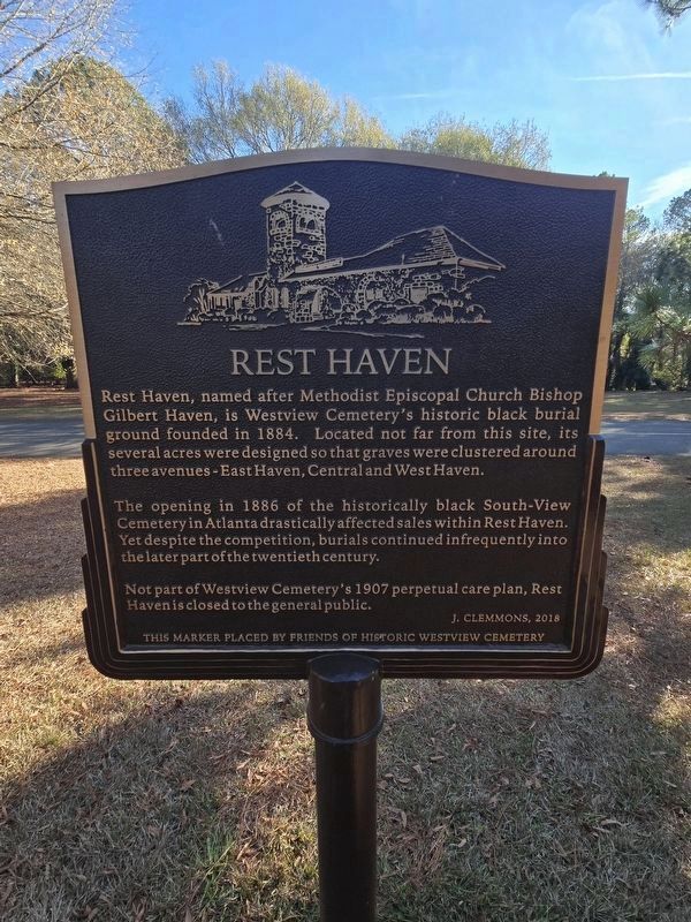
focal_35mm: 13
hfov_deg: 89.9
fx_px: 346
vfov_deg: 106.2
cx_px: 346
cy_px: 461
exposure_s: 1/556
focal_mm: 2.2
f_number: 2.2
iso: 50
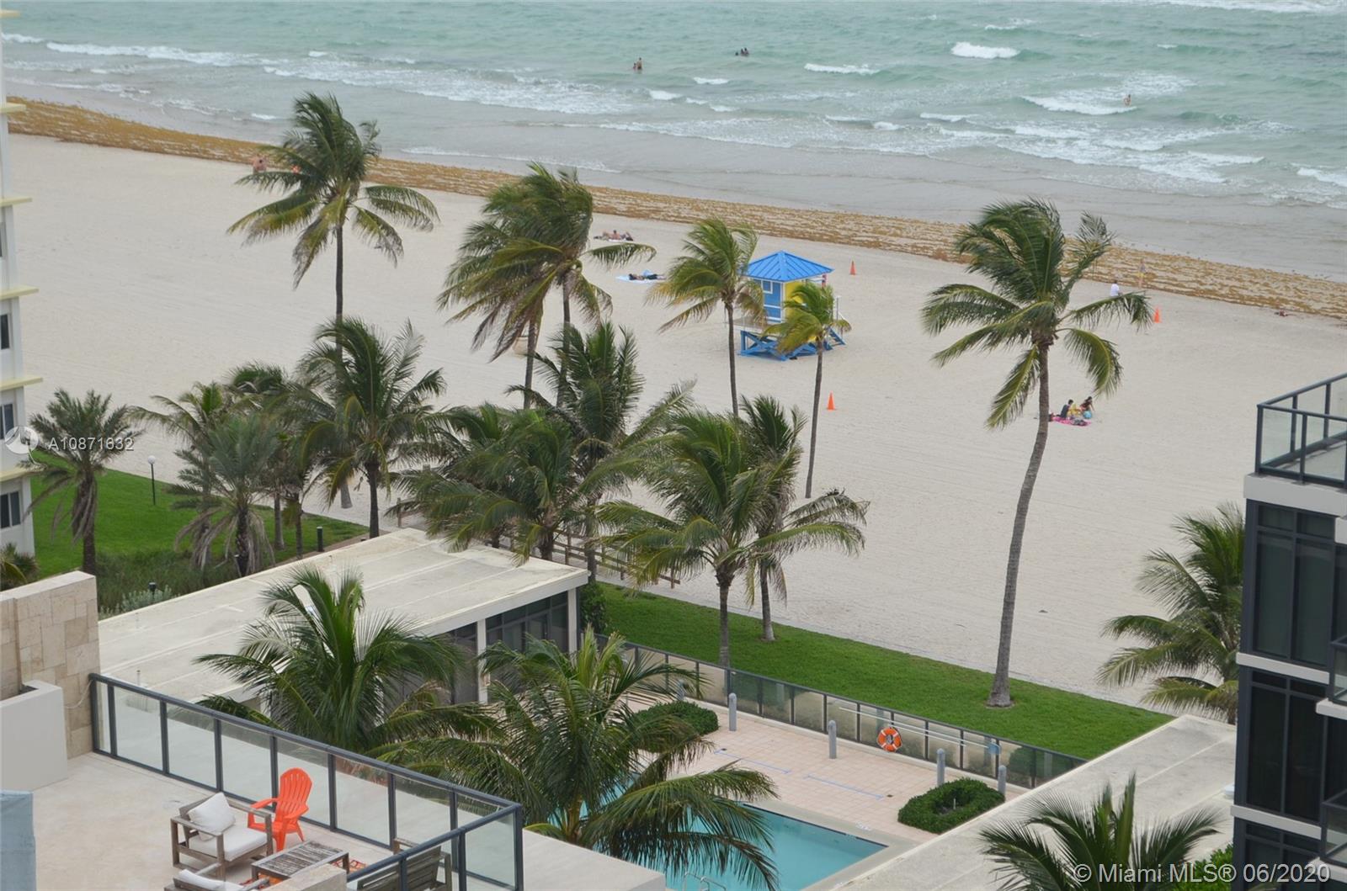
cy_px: 446
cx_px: 674
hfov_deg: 24.7
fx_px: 3080
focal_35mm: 82
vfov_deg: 16.5
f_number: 7.1
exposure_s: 1/200
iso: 200
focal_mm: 55
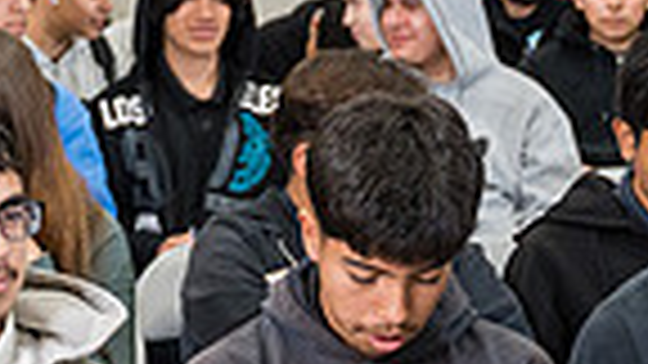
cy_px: 299
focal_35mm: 165
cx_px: 126
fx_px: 2835
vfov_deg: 7.3
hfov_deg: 13.0
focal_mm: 39
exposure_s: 1/250
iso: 1600
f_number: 2.8
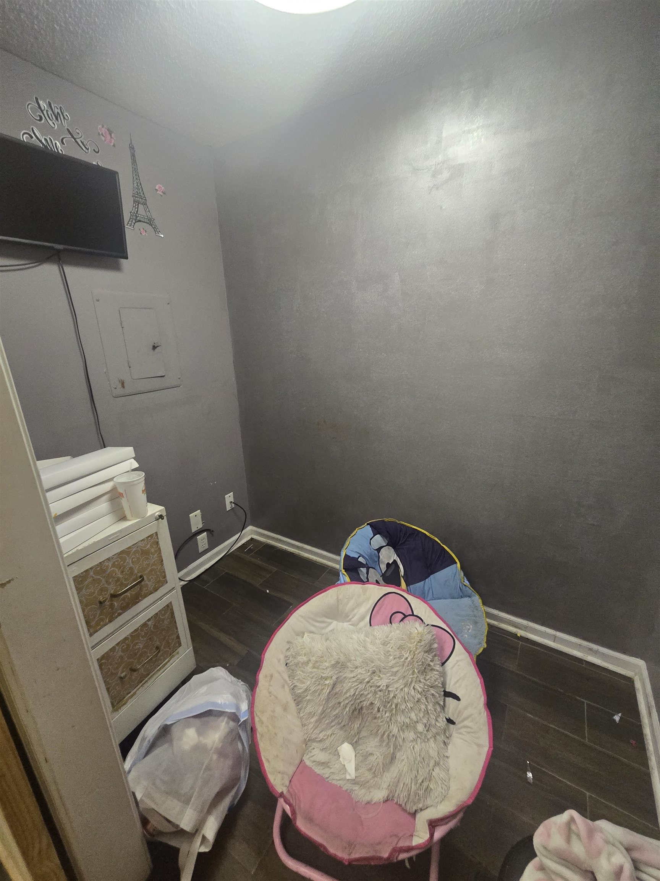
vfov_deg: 106.2
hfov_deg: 89.9
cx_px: 330
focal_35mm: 13
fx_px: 330
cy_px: 440
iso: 500
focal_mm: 2.2
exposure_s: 1/60
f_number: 2.2
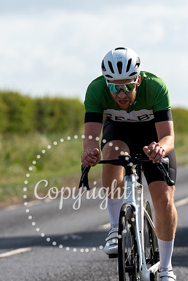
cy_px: 109
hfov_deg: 3.7
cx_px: 134
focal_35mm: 368
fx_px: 2882
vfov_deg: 5.6
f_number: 5
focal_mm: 200
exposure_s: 1/1000
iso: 100
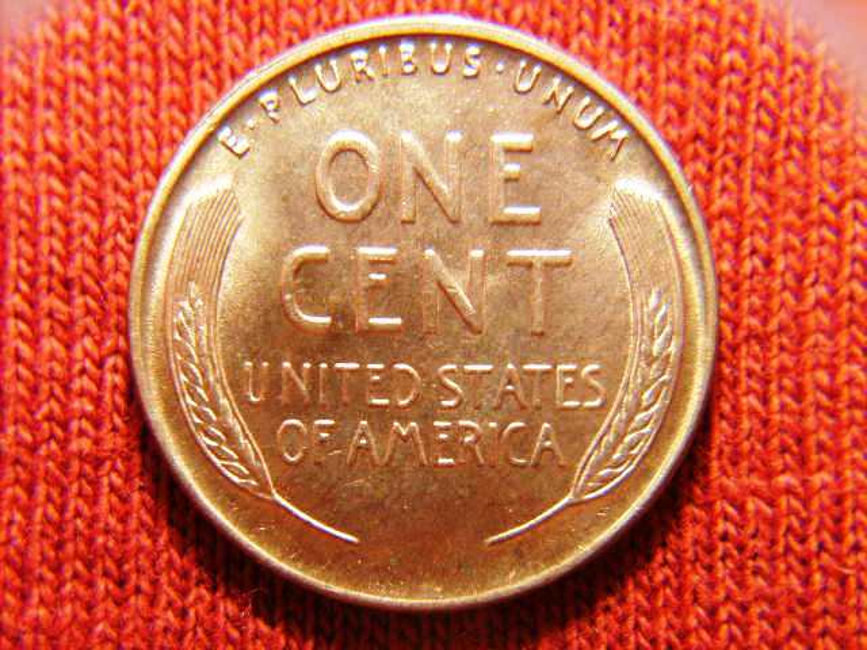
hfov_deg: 52.6
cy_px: 325
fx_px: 877
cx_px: 434
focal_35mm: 35
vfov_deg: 40.7
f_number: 2.8
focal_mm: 5.8
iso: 140
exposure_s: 1/3
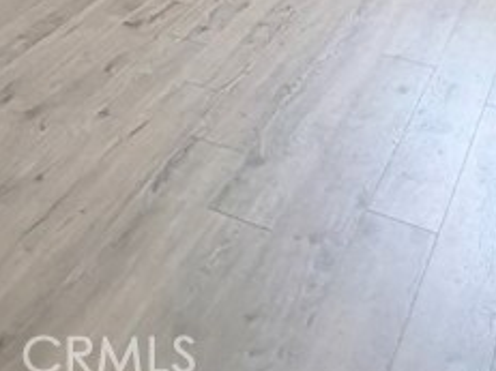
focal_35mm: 62
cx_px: 187
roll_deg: +4.1
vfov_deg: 16.1
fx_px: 888
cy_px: -437
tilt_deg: -3.0
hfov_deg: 31.1
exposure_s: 1/120
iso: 200
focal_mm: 2.22
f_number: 2.2
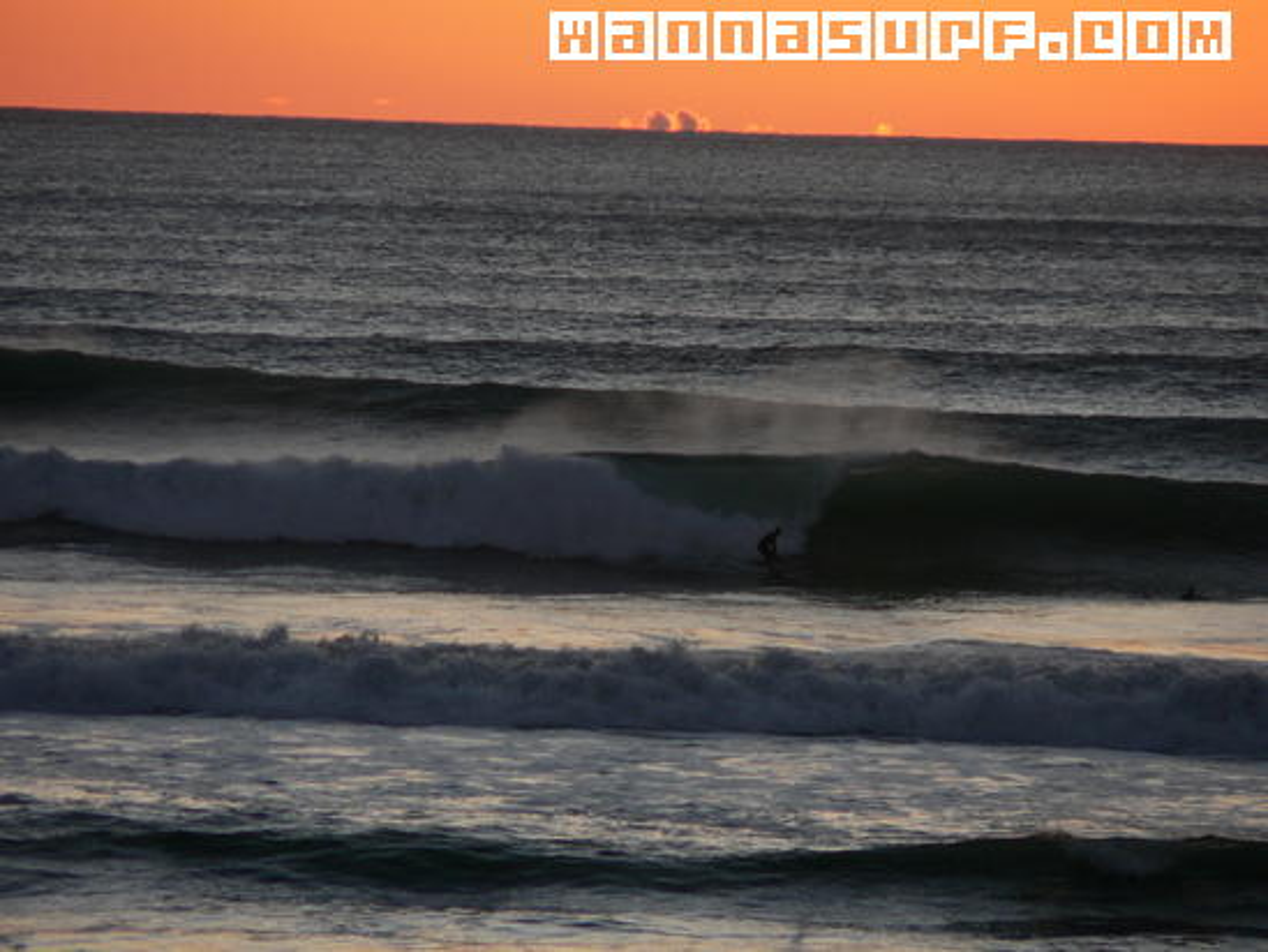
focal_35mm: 432
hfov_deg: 4.6
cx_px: 634
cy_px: 476
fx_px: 15828
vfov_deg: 3.4
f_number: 3.3
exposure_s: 1/250
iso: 100
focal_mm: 72
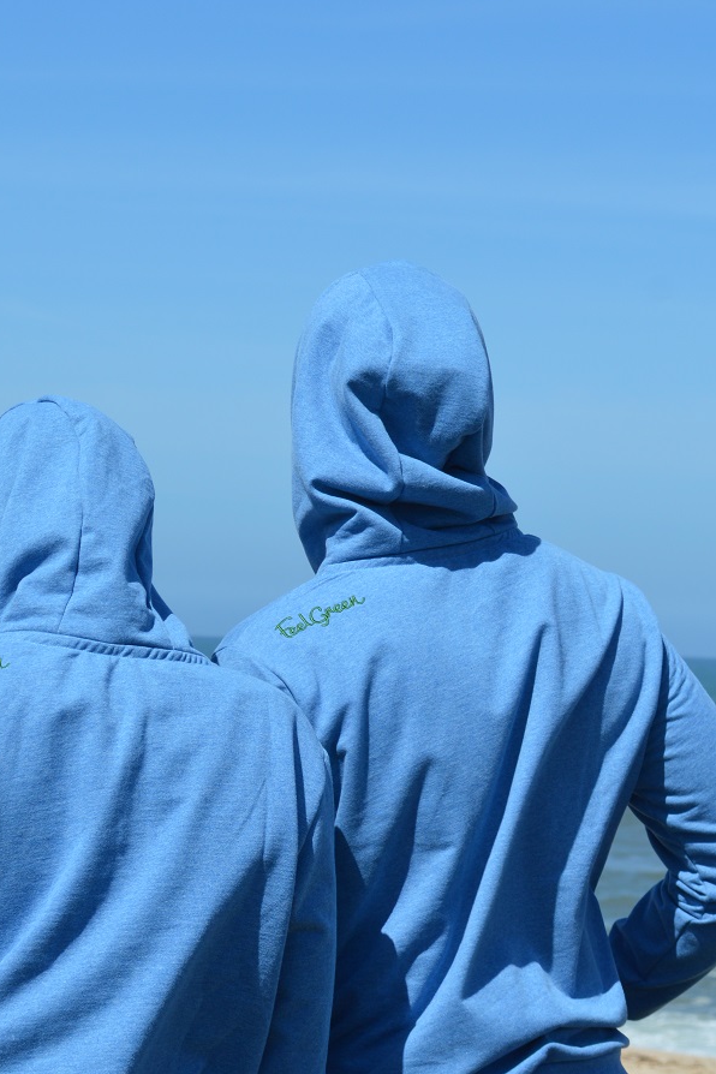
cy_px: 672
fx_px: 3610
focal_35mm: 121
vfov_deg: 16.9
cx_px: 162
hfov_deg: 11.3
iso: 100
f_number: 8
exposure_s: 1/250
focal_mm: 48
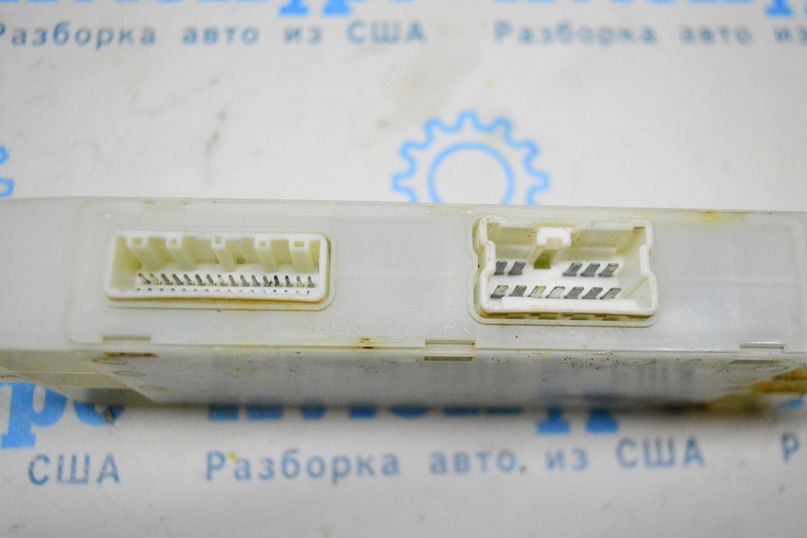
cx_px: 402
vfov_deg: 34.6
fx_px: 863
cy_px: 265
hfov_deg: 50.1
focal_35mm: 39
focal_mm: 25
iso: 6400
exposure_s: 1/1000
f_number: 4
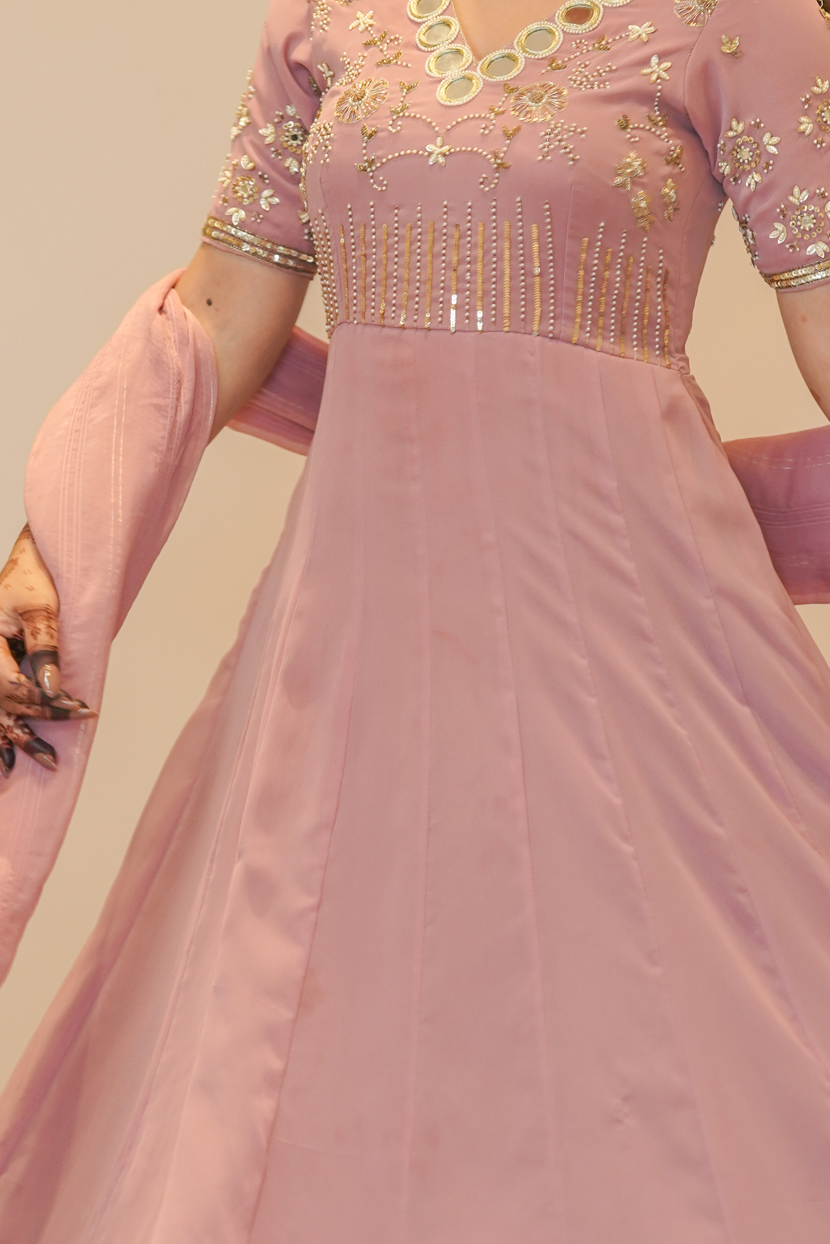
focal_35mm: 248
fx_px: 8572
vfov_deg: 8.3
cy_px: 365
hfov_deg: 5.5
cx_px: 559
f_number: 3.2
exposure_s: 1/160
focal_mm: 85
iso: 500
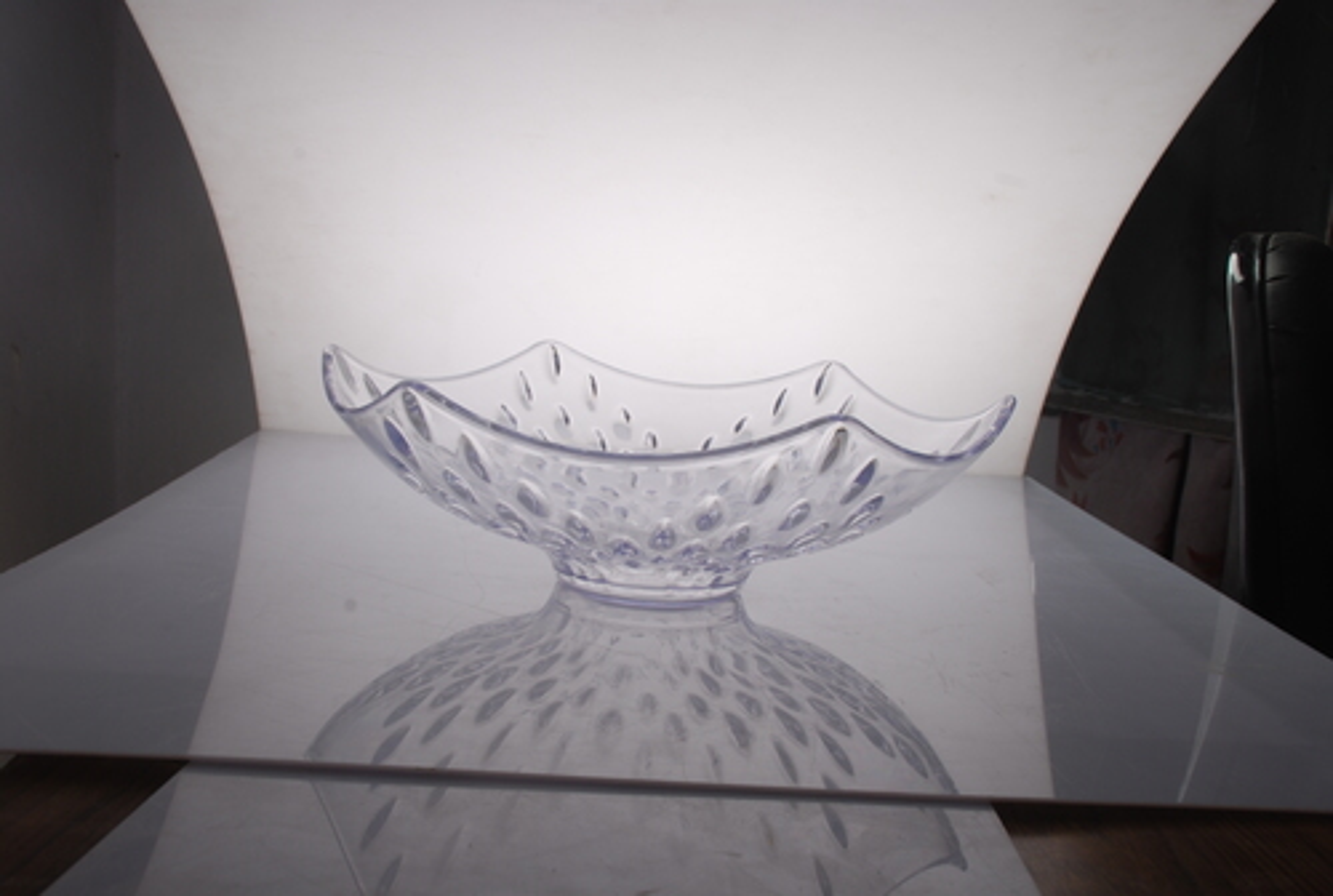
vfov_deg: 34.4
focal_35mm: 39
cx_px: 666
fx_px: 1448
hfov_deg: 49.4
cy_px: 448
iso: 100
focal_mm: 26
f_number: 11
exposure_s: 1/125
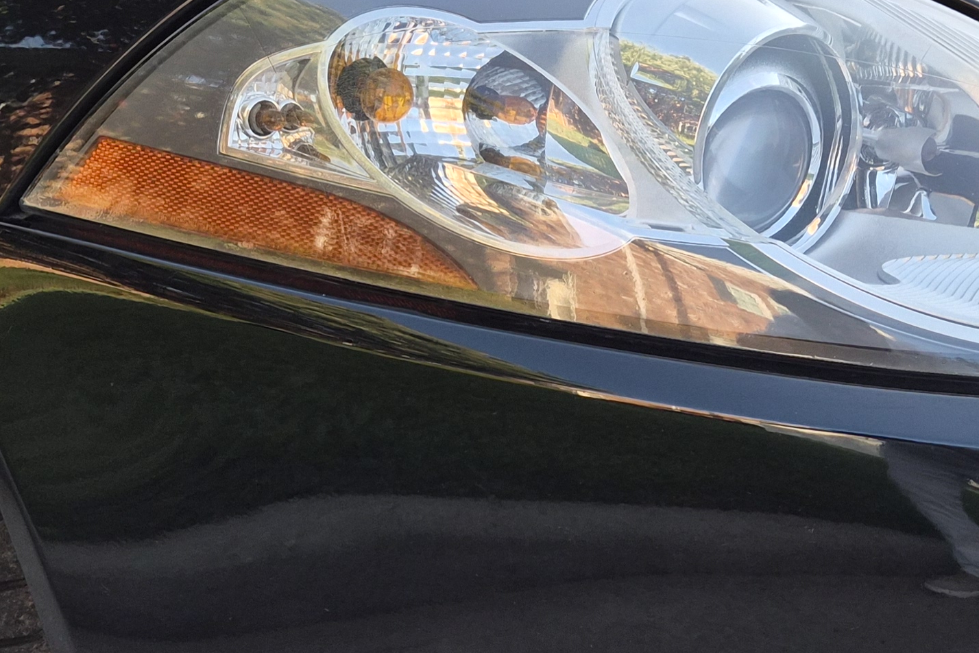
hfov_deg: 30.1
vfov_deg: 20.3
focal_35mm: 67
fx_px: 1822
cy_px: 356
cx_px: 548
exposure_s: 1/644
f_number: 1.8
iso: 80
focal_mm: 5.4
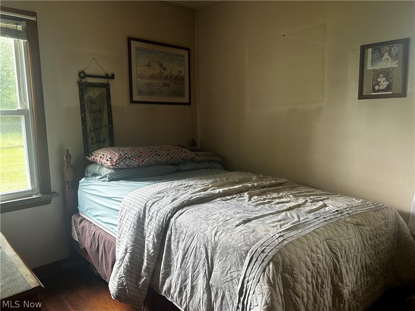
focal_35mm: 26
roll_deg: +1.1
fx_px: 312
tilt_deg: -7.6
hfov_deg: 67.3
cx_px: 208
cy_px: 156
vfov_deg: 53.1
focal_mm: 5.7
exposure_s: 1/60
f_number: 1.5
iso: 125
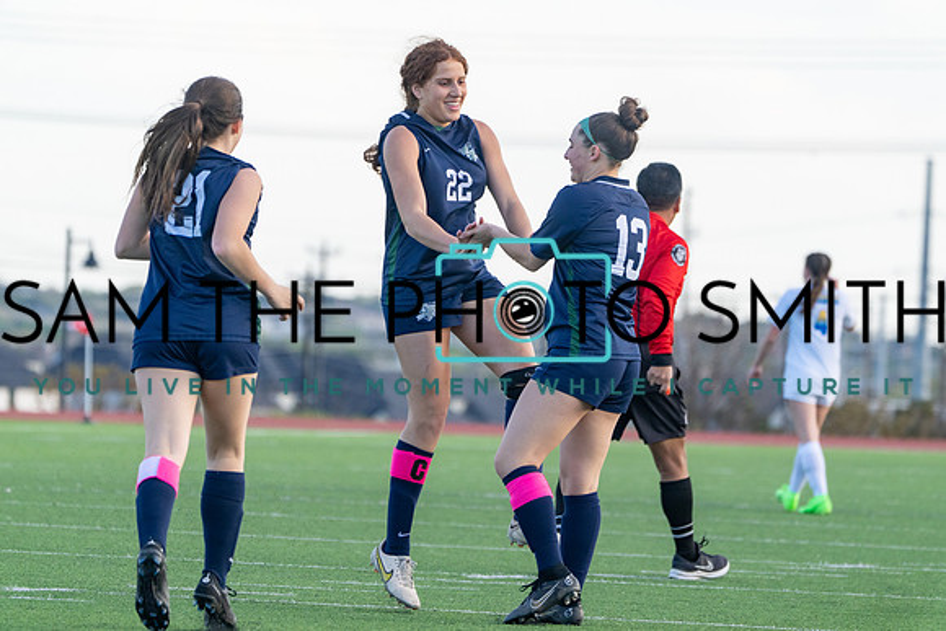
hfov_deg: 6.3
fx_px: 8542
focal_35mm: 325
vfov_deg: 4.2
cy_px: 316
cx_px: 473
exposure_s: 1/1250
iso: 1250
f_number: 8
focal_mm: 325
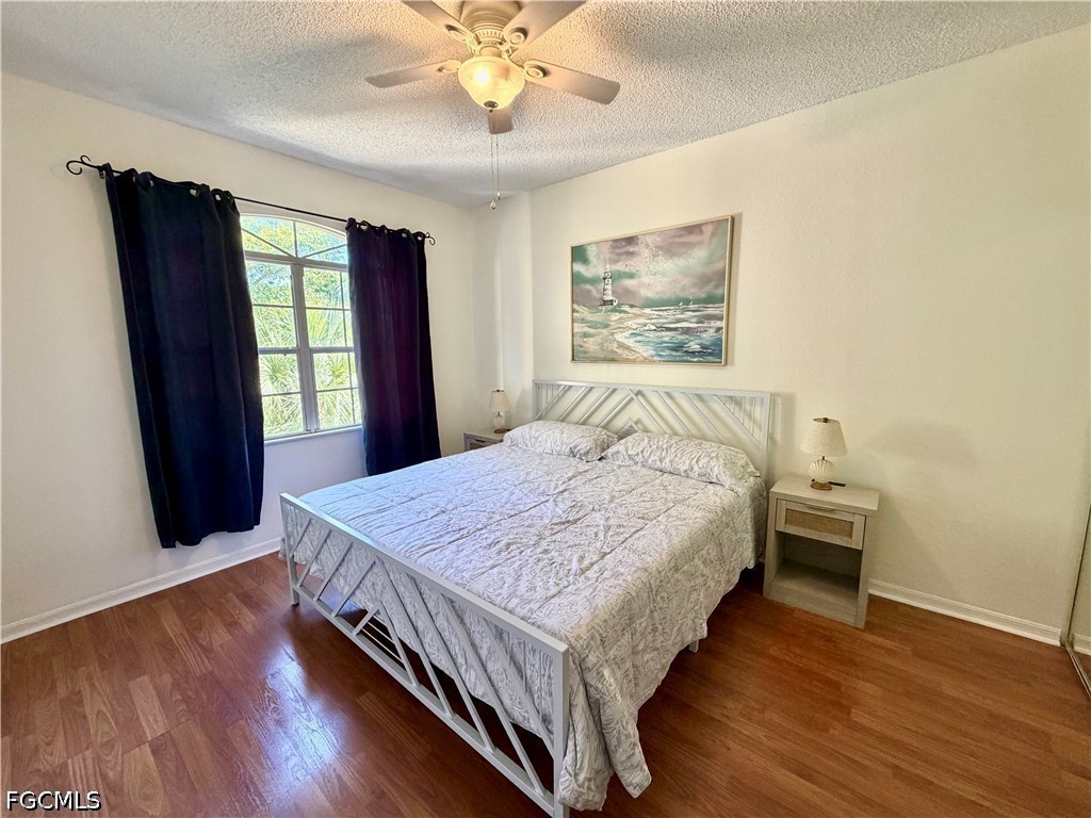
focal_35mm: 14
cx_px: 546
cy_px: 409
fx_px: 441
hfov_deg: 102.1
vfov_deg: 85.7
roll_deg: +1.5
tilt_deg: -9.0
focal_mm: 2.22
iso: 320
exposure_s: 1/120
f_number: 2.2
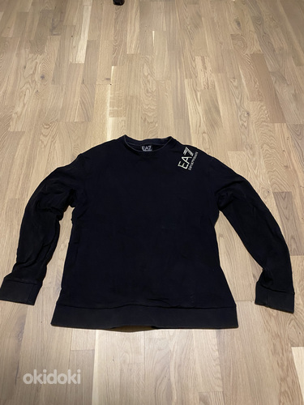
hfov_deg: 53.1
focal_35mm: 26
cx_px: 152
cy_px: 202
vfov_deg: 67.3
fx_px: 304
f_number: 1.8
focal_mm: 4.25
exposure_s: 1/33
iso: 500
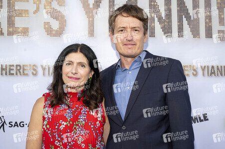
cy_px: 74
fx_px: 269
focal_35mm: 43
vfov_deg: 31.1
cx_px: 112
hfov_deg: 45.5
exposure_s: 1/200
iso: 640
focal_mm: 43
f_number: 6.3
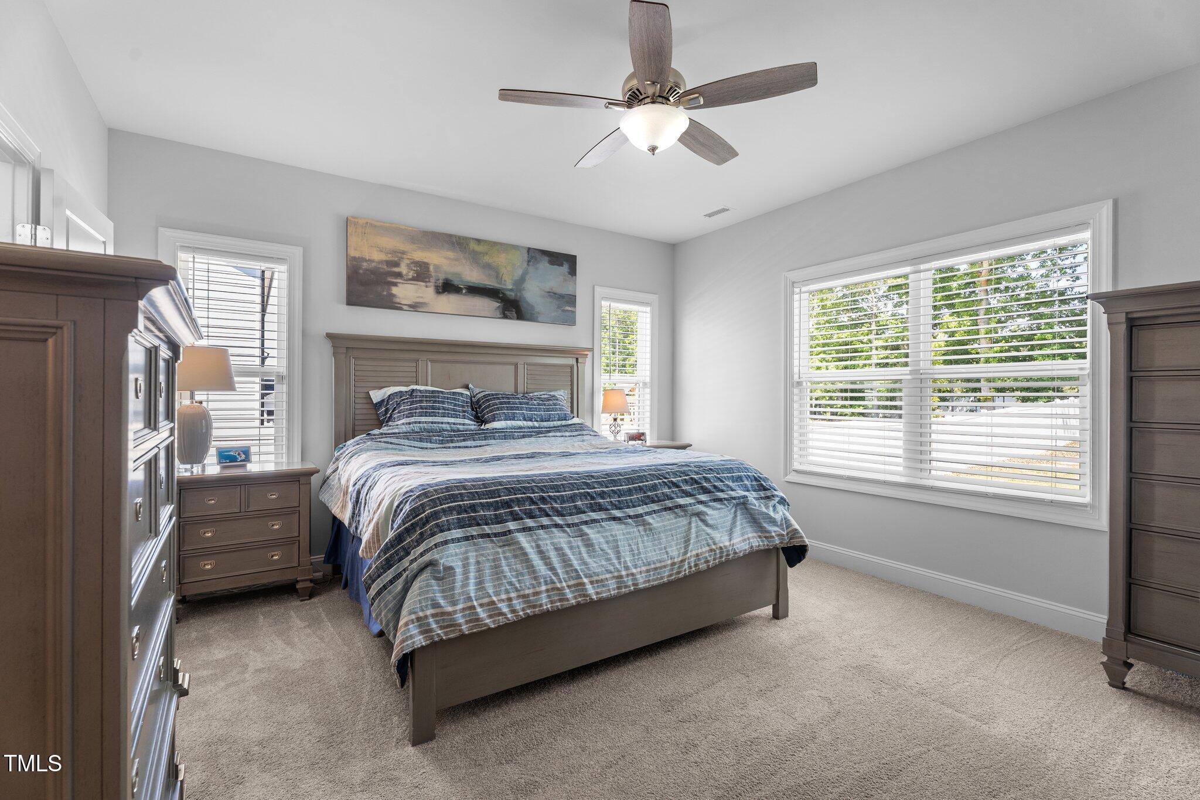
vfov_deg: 73.7
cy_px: 400
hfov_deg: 96.7
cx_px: 600
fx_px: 533
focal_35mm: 16
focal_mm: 16
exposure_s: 1/6
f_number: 8
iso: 400
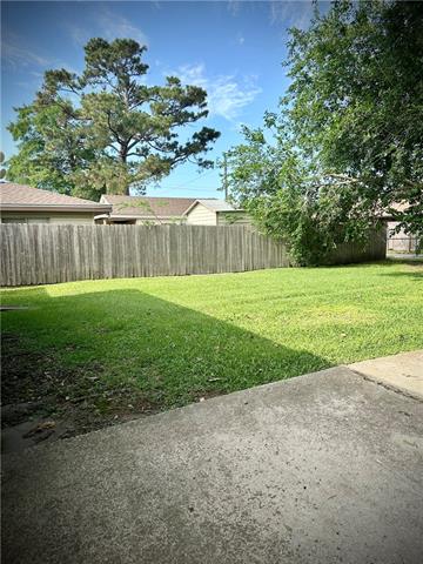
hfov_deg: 56.8
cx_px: 212
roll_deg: +0.4
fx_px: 391
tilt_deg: -5.8
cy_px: 282
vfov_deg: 71.6
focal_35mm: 24
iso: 80
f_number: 1.78
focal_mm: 6.86
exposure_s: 1/1412
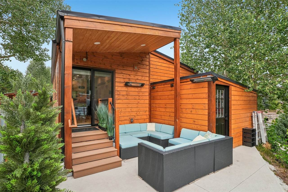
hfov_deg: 95.0
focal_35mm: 16
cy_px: 96
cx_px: 144
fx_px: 132
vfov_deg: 72.0
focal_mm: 11
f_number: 8
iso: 100
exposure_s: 1/125
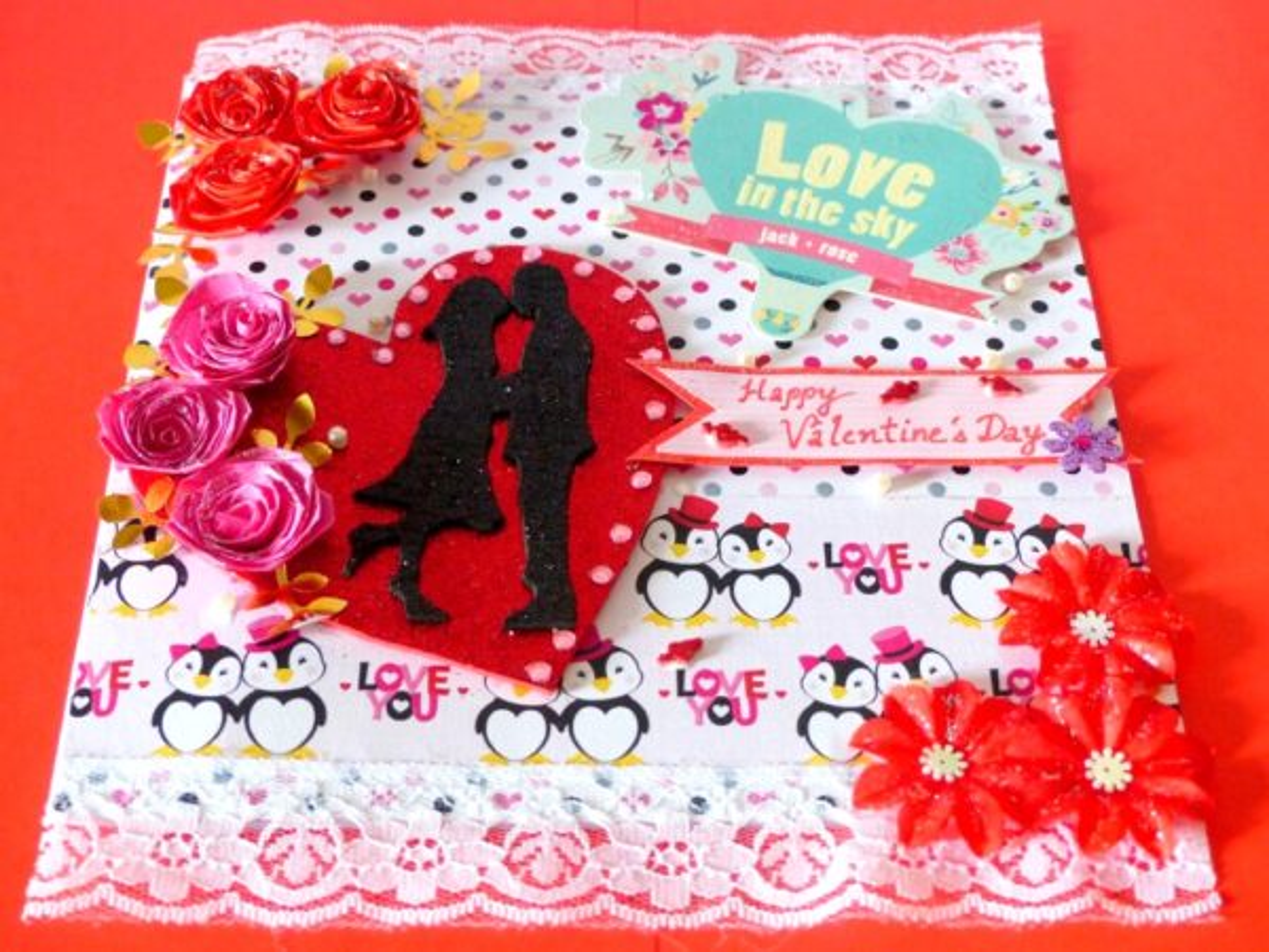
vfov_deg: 24.8
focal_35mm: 59
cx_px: 634
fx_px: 2163
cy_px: 476
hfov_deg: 32.7
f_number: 2.8
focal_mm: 10.5
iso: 400
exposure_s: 1/60
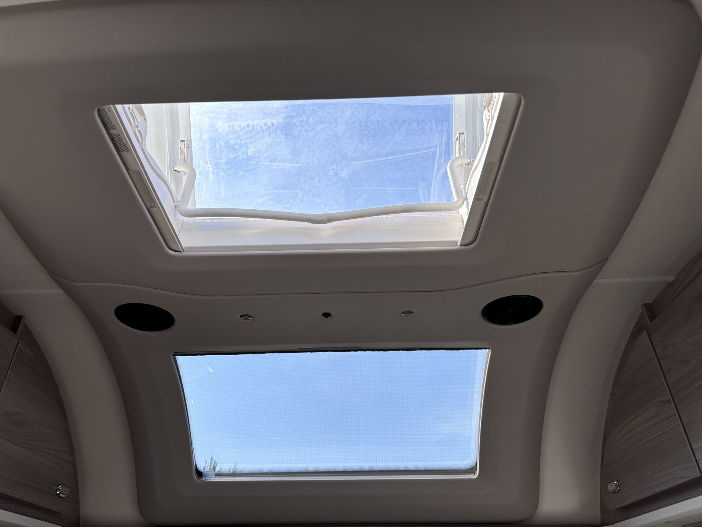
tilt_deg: +34.5
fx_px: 507
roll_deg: -1.3
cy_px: 254
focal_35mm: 25
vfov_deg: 54.9
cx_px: 337
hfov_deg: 69.4
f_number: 1.78
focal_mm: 6.86
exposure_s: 1/2967
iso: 80
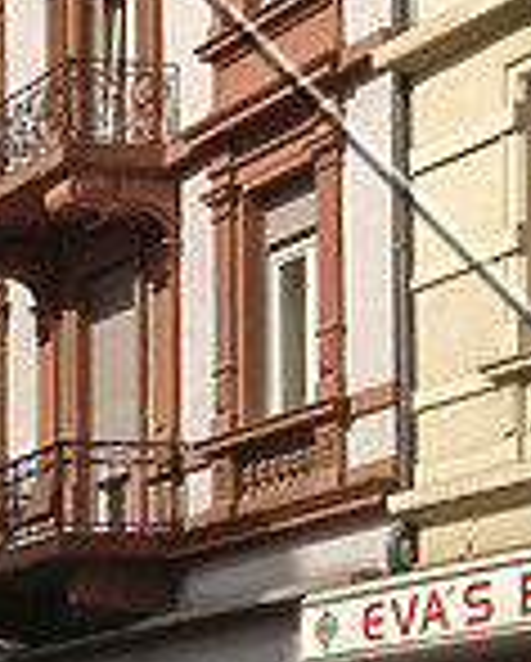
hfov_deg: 11.0
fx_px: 2725
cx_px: -45
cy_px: -261
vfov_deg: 13.2
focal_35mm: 139
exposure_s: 1/2045
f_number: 2.4
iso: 64
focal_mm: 4.28
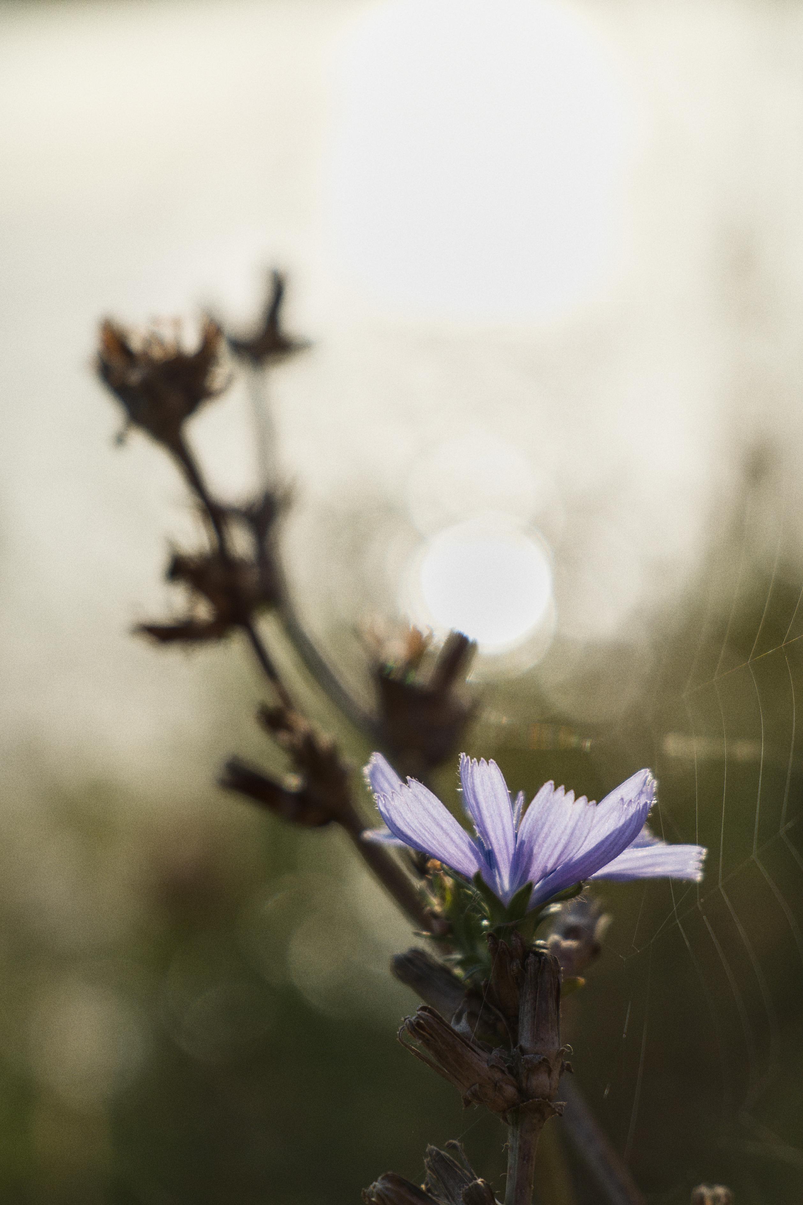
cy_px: 602
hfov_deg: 18.2
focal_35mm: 75
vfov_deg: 27.0
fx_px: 2509
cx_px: 402
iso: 125
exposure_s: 1/500
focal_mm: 50
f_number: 4.8
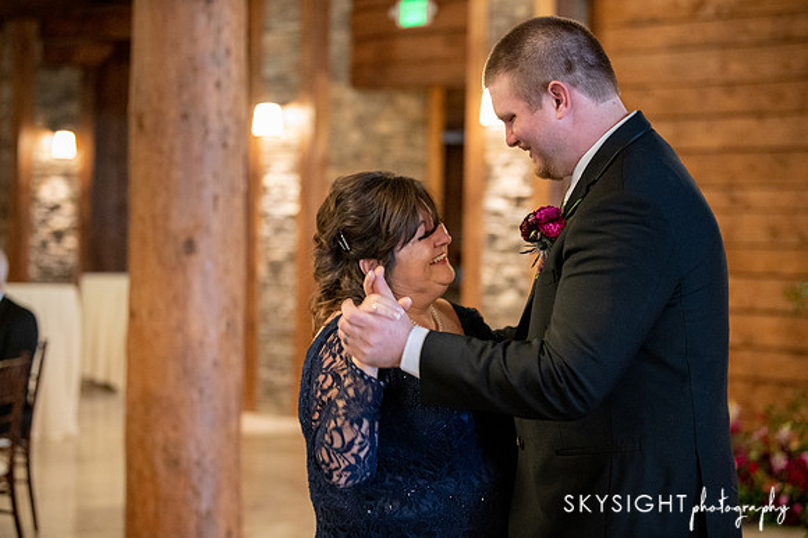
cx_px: 400
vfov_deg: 19.1
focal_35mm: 71
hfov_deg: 28.4
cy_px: 269
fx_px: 1597
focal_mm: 70
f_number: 2.8
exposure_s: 1/80
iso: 6400
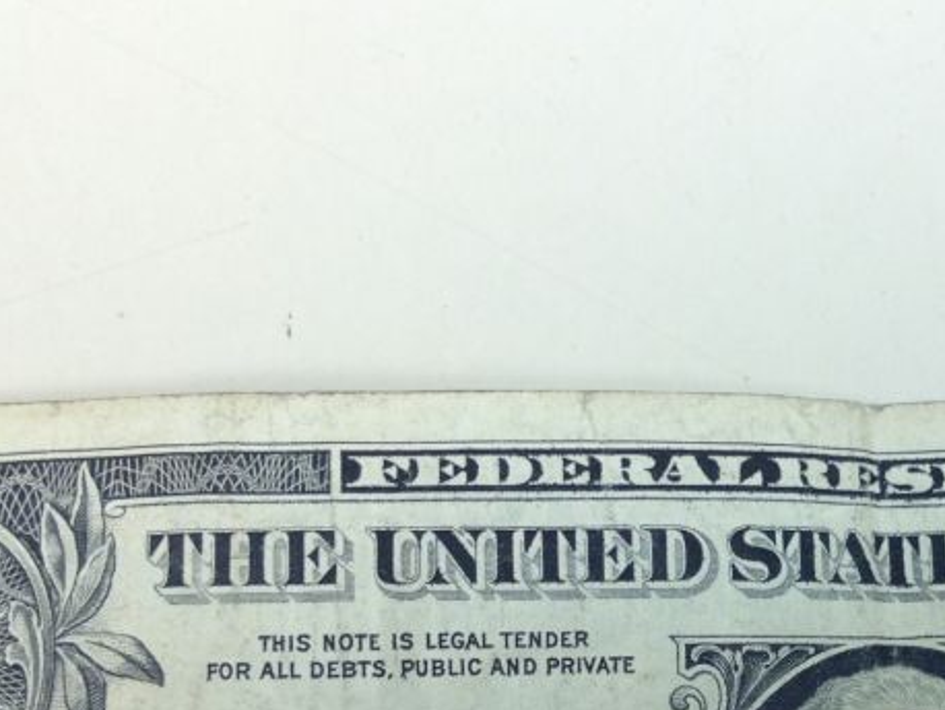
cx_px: 858
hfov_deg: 26.1
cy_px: 702
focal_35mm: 72
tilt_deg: -76.3
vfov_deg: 19.9
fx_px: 1967
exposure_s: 1/20
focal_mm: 4.12
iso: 50
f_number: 2.4
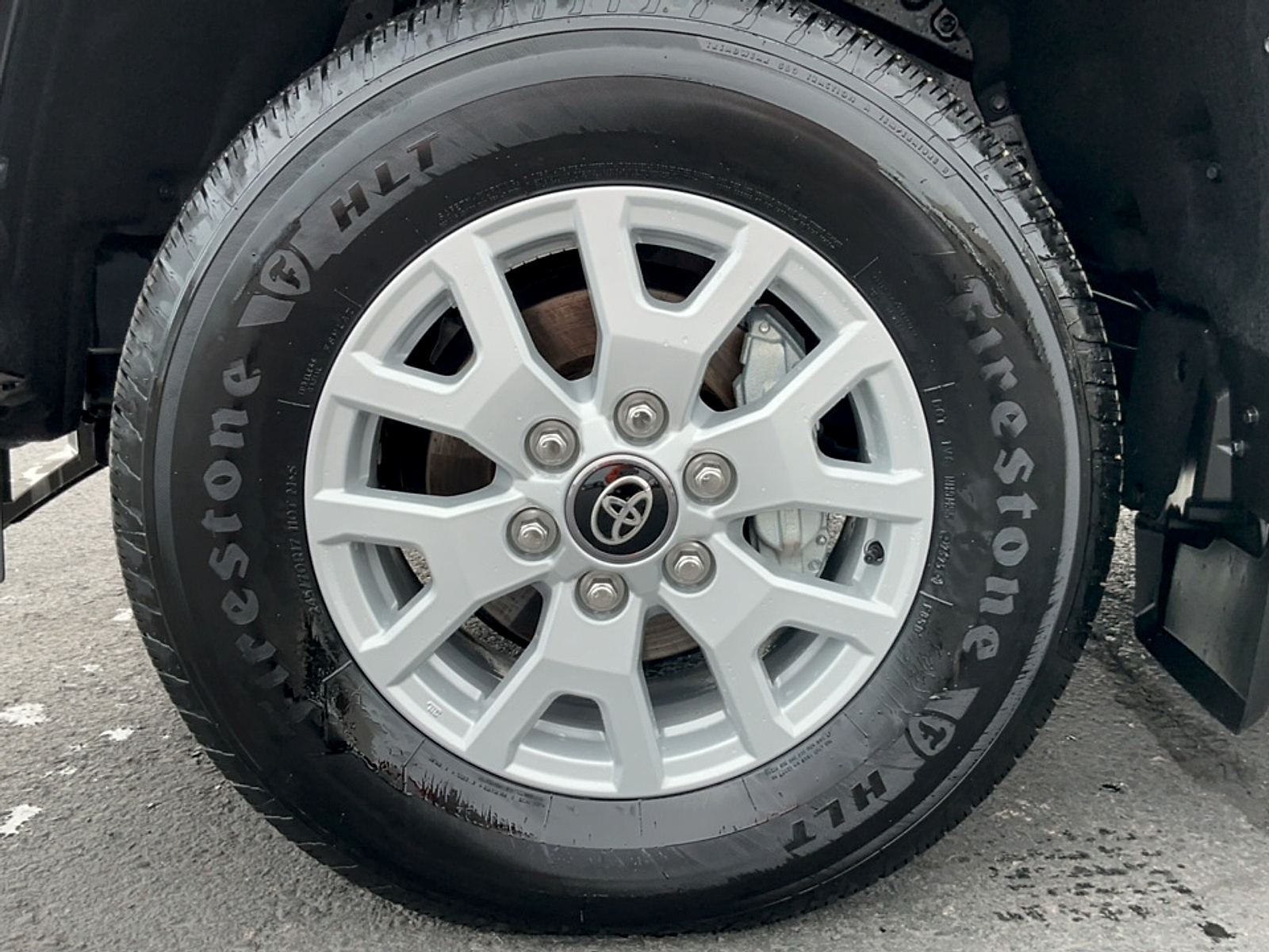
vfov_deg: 46.8
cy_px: 476
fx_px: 1100
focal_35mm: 30
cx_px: 634
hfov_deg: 60.0
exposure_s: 1/372
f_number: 1.8
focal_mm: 3
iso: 25
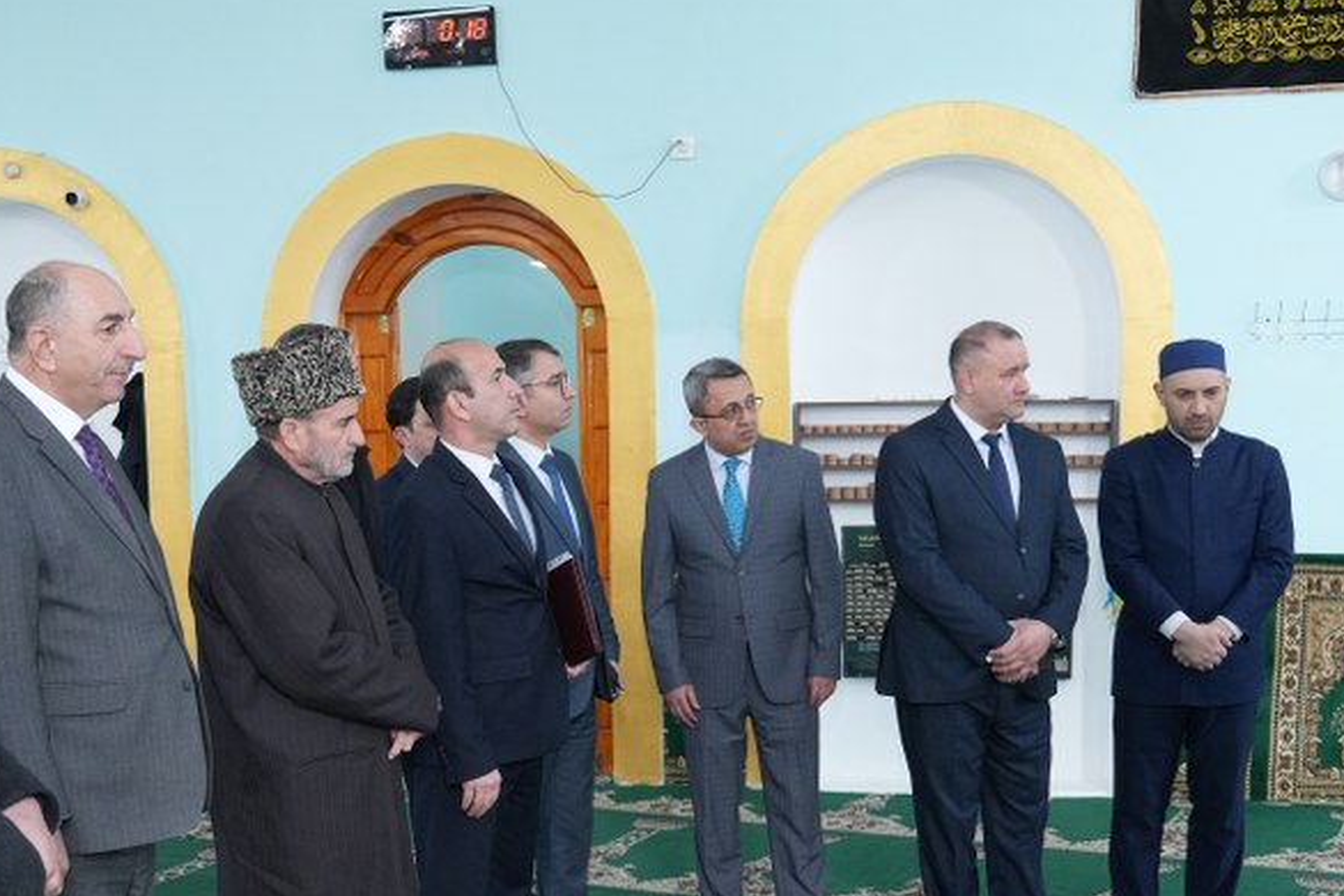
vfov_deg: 27.2
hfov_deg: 40.3
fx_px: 1829
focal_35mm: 49
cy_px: 658
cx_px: 703
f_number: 4.5
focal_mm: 28
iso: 1600
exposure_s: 1/200
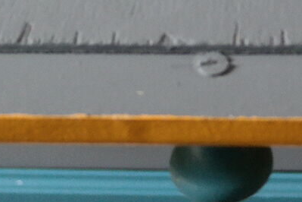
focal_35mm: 143
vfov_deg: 9.0
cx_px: 268
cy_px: -200
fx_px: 1200
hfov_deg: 14.2
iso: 800
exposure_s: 1/40
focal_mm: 22
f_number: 3.5
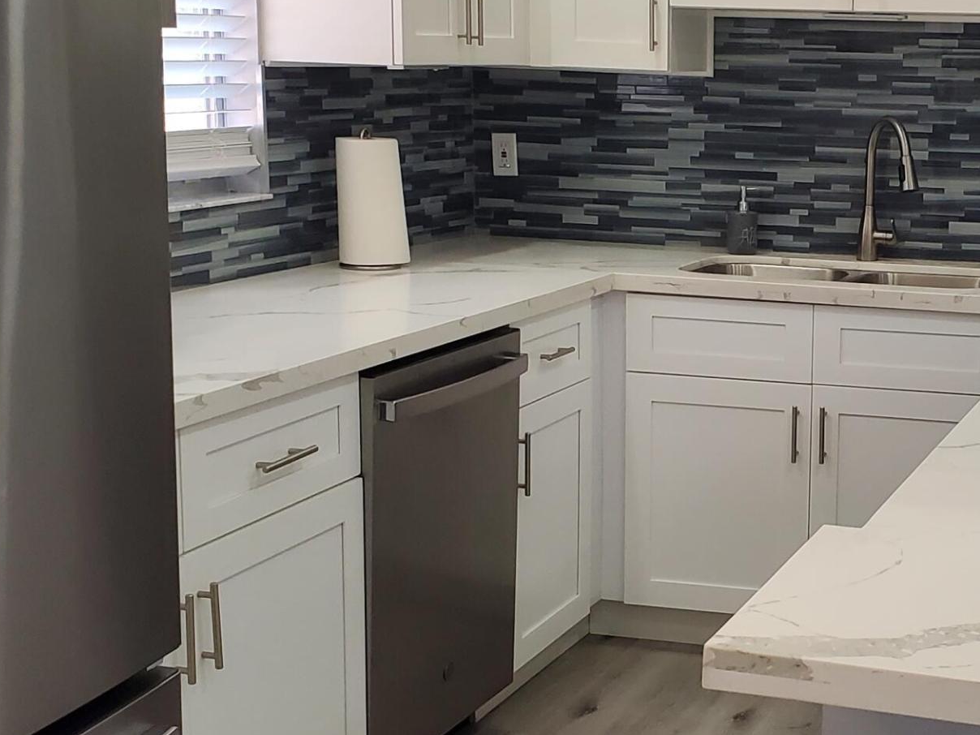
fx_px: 1755
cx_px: 845
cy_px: 360
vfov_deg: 23.7
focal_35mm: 62
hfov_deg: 30.1
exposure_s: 1/120
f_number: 2.4
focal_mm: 4.3
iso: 250
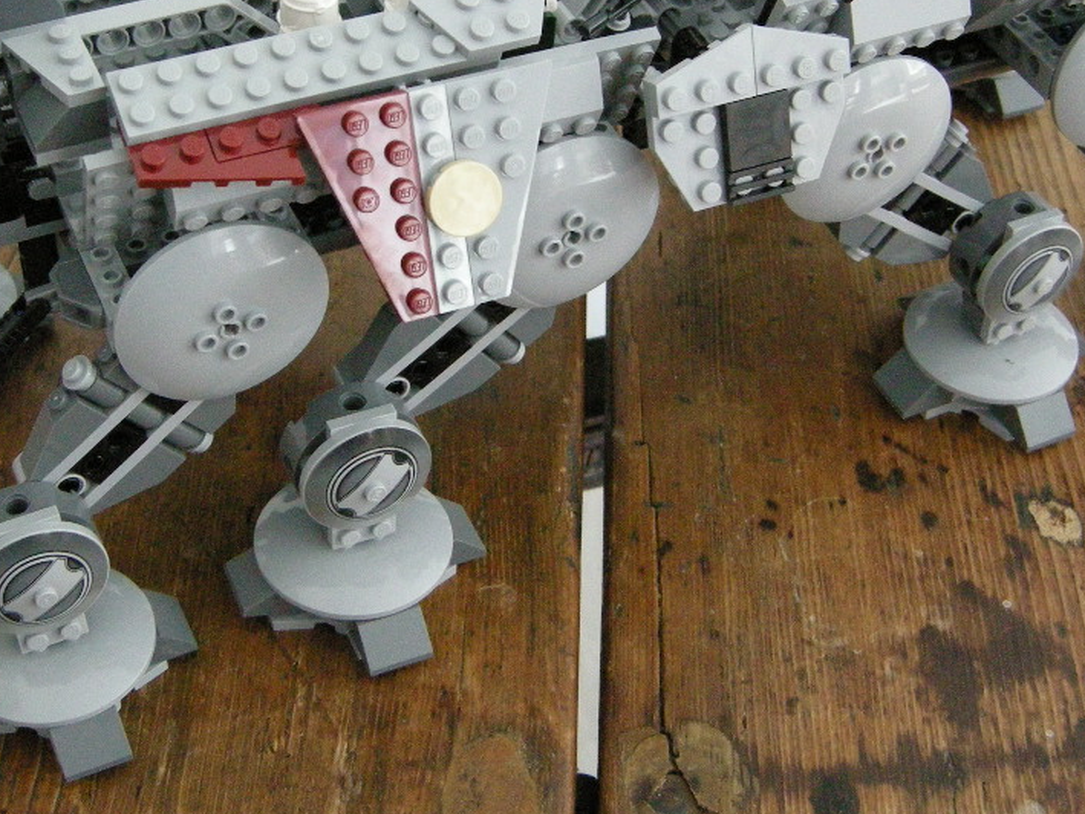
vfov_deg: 22.5
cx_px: 516
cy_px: 285
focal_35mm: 65
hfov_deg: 29.8
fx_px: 2038
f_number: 2.7
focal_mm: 7.5
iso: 536
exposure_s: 1/30
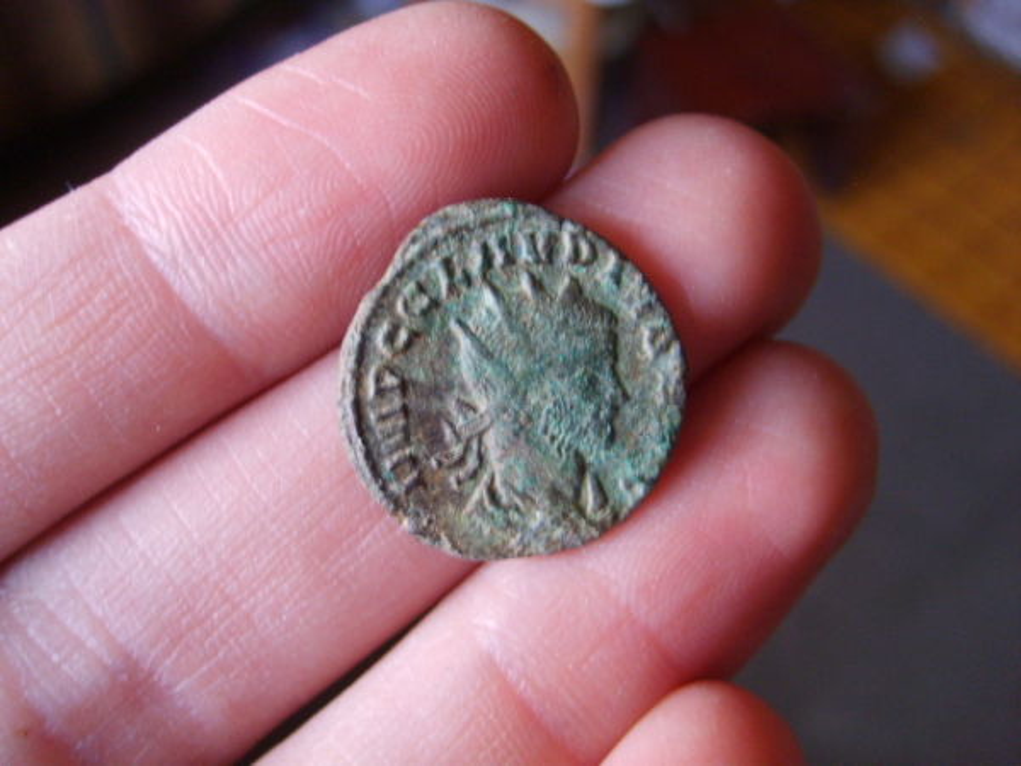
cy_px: 383
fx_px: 1032
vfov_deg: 40.7
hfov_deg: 52.6
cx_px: 510
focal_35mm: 35
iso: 139
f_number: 2.8
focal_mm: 5.8
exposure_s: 1/4
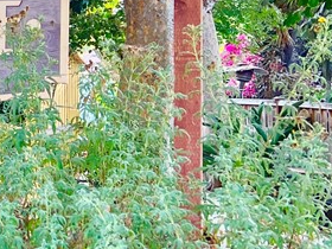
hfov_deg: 17.2
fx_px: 911
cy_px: 23
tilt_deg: +2.4
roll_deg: -1.2
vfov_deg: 15.4
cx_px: -255
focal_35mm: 95
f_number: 1.5
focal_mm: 5.7
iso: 80
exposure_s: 1/121
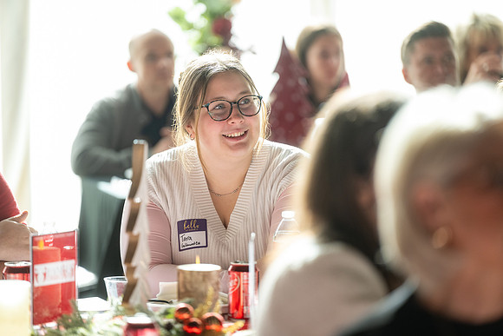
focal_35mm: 200
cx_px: 252
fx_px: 2795
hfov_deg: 10.3
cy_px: 168
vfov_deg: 6.9
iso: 640
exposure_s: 1/500
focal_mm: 200
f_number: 2.8
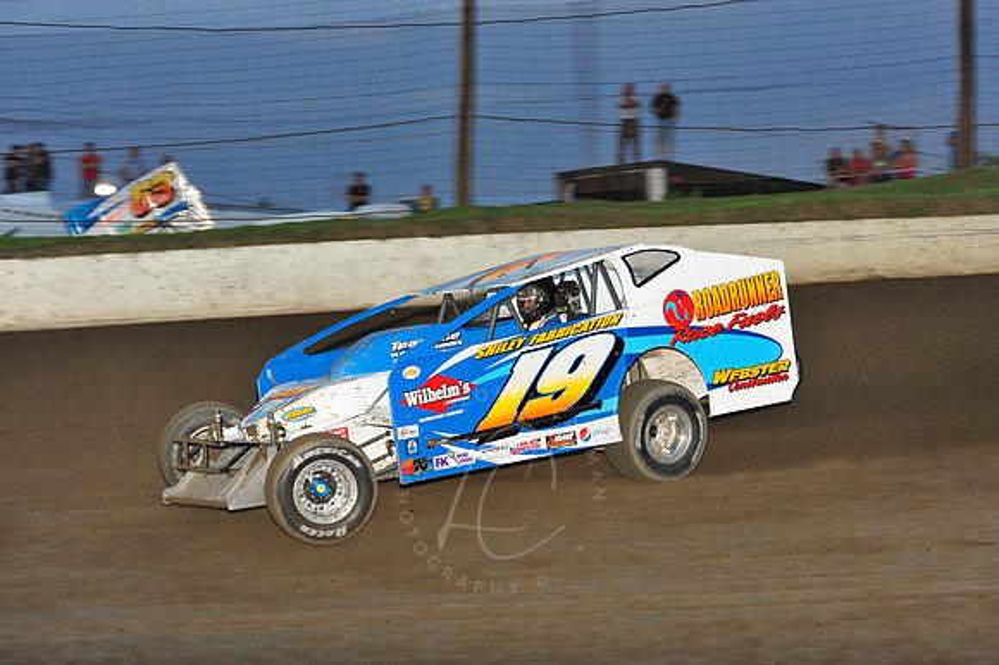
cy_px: 332
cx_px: 500
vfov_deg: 17.0
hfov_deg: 25.4
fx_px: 2219
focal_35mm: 80
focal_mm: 80
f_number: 6.3
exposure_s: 1/320
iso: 640
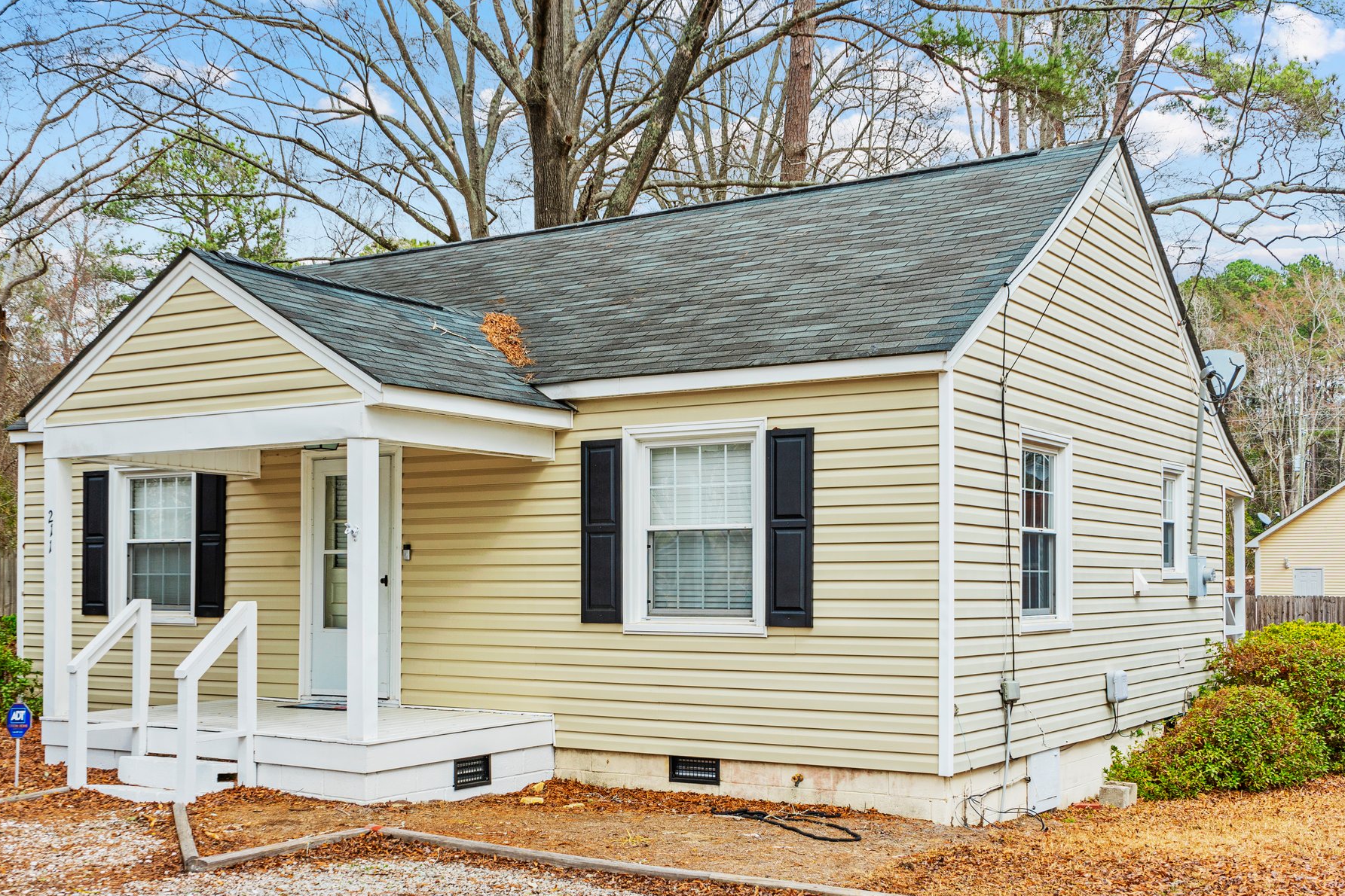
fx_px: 1457
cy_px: 500
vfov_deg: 34.2
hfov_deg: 49.5
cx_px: 604
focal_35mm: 39
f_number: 9
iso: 250
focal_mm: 34
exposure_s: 1/200
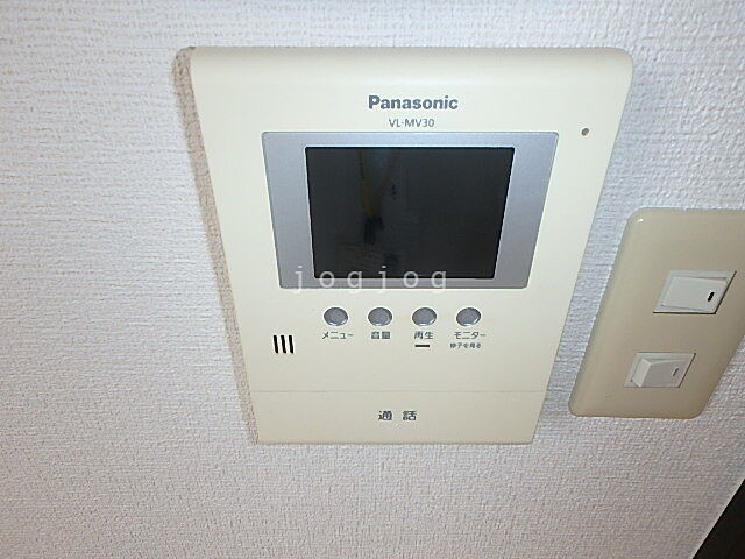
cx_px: 372
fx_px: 452
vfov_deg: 63.4
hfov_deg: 79.0
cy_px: 280
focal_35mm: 21
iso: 125
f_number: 3.5
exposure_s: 1/80
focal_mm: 3.7
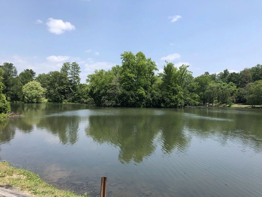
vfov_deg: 49.7
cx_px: 131
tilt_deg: +2.5
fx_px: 212
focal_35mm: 28
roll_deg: -1.2
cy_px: 98
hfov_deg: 63.4
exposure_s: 1/1675
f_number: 1.8
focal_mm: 4
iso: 20
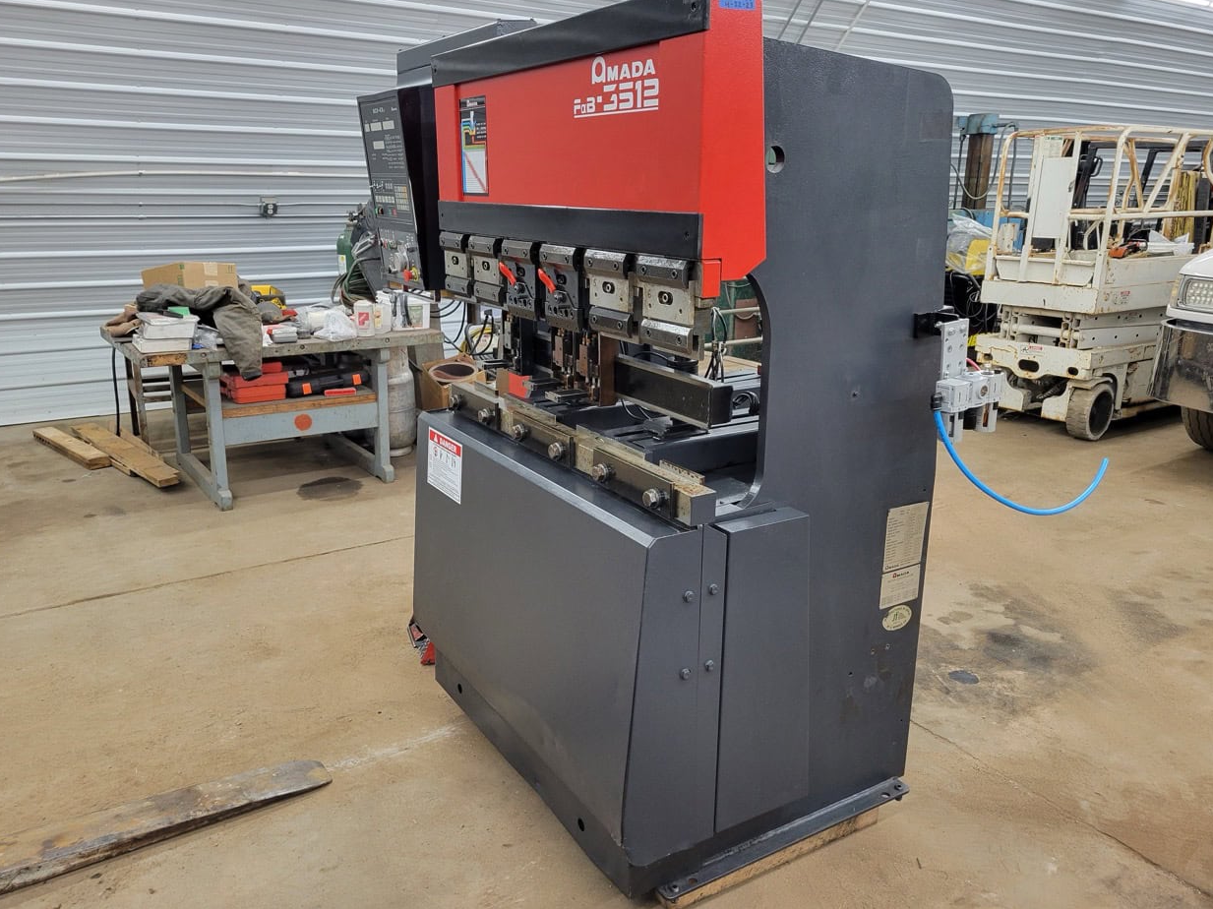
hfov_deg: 65.3
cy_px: 454
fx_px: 946
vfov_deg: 51.3
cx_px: 603
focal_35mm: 27
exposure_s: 1/60
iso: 250
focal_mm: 5.4
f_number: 1.8
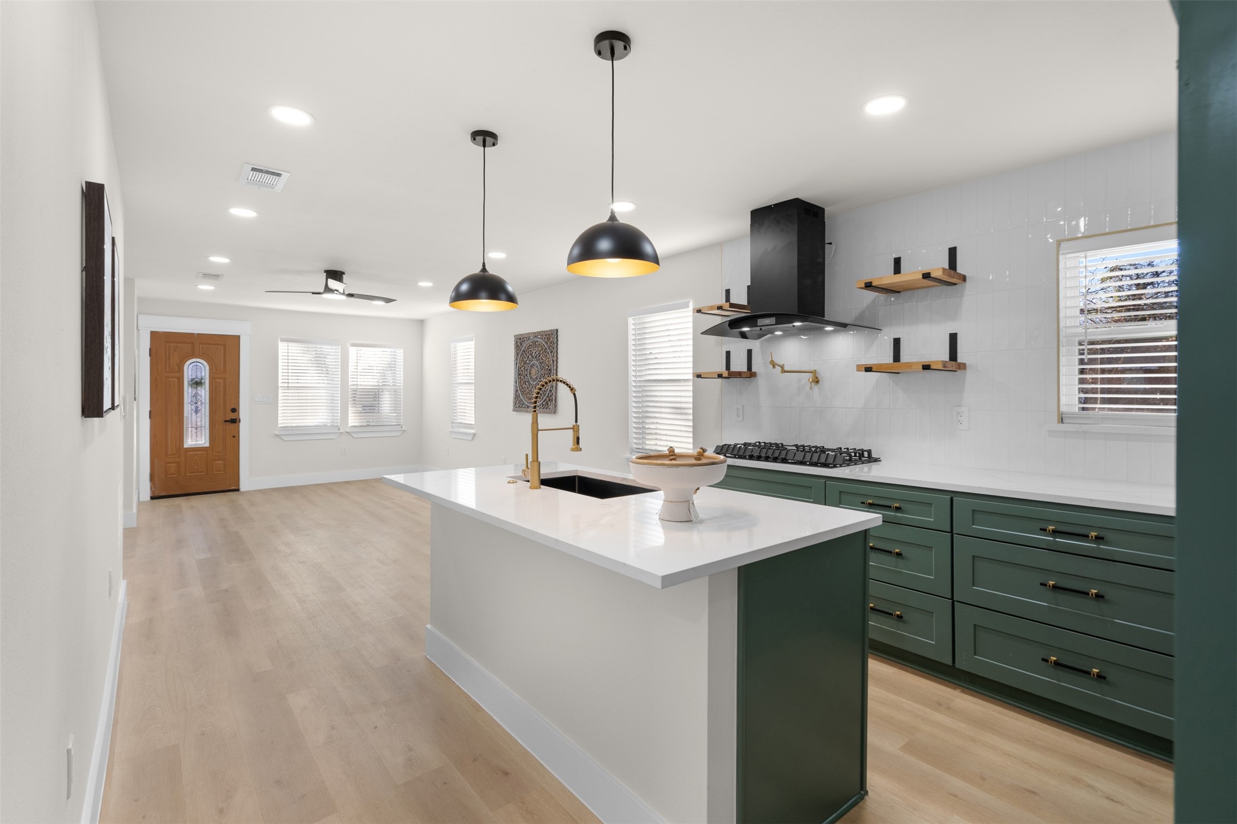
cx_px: 618
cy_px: 412
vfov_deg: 73.7
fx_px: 550
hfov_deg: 96.7
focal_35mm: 16
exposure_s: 1/8
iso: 400
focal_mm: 16
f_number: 8
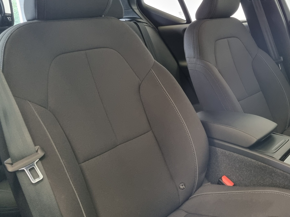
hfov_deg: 49.2
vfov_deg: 38.4
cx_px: 196
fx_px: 310
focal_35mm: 37
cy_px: 79
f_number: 1.8
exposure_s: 1/40
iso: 500
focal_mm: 5.4
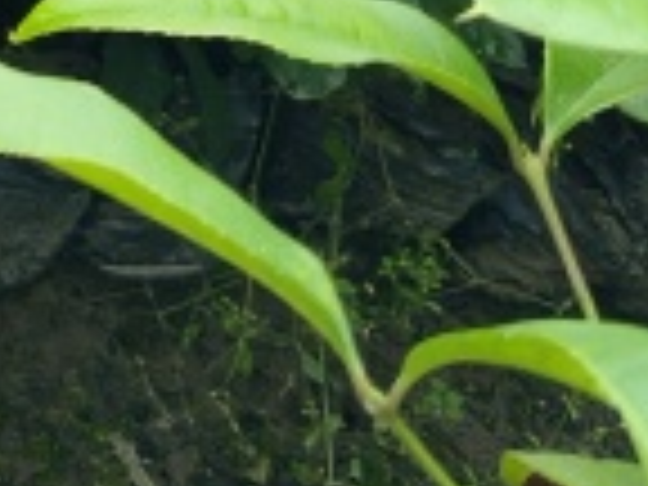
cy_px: -482
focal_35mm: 144
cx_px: -972
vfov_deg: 9.6
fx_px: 2696
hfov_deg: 11.2
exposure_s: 1/303
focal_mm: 4.84
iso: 80
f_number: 1.8
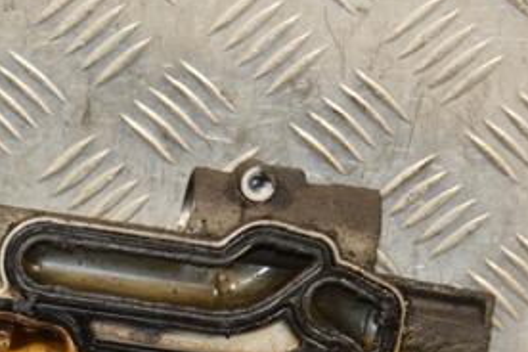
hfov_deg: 10.9
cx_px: 142
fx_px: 2772
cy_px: 342
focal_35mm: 189
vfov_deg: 7.2
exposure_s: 1/125
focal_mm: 58
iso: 800
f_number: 5
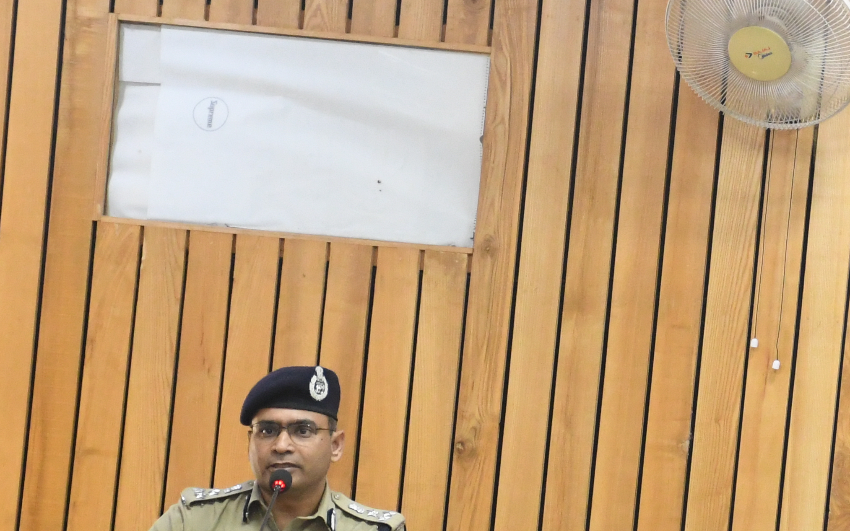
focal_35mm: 252
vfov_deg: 5.2
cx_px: 1054
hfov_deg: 8.2
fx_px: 5838
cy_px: 540
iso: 3200
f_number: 5
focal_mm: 60
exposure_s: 1/125
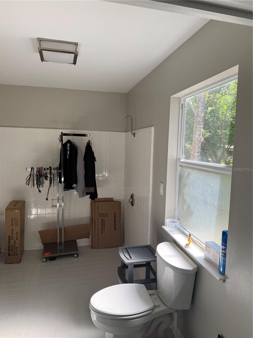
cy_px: 169
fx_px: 234
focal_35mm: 24
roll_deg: -1.3
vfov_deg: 71.6
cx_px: 126
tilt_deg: -4.4
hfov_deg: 56.8
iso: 100
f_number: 1.78
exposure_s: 1/329
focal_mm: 6.76
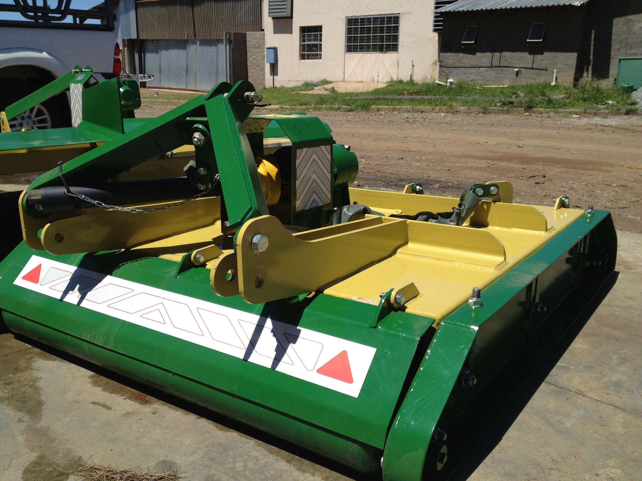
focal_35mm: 35
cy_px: 240
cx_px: 321
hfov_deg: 52.6
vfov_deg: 40.7
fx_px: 649
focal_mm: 4.28
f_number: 2.4
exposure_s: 1/2045
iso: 64
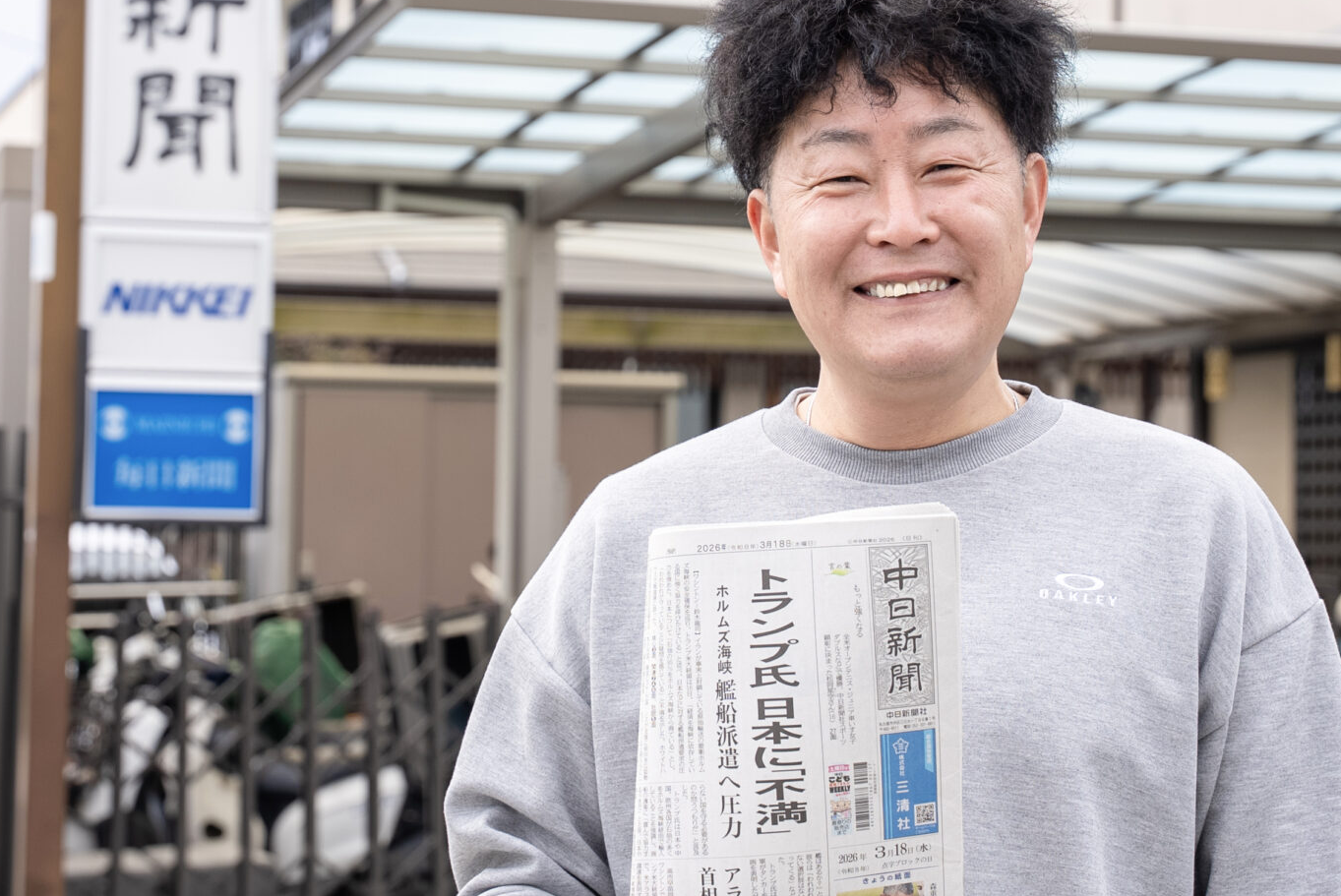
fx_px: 3464
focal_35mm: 93
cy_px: 346
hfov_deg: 21.9
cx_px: 663
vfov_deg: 14.7
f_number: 4.5
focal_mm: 49.5
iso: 100
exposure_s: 1/400
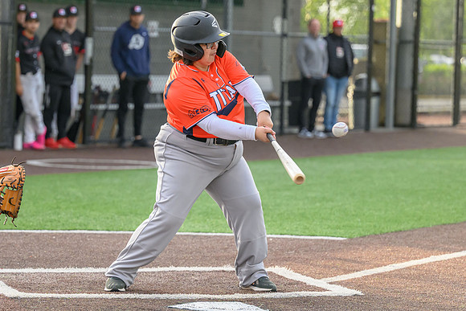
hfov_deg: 12.9
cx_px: 162
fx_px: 2060
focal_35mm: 159
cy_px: 170
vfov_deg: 8.6
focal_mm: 96
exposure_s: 1/2000
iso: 1800
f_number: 2.8
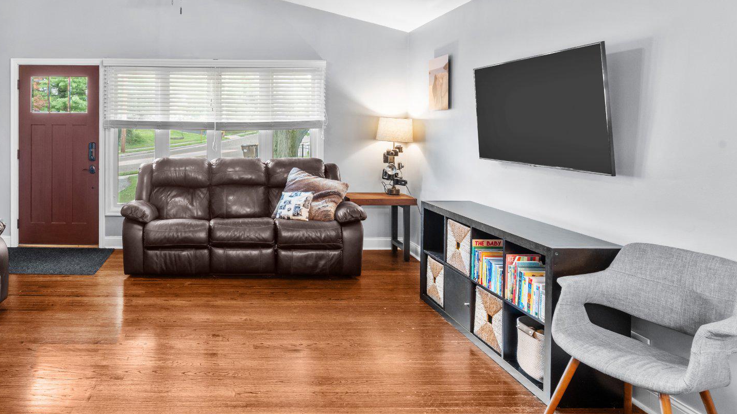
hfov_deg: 72.7
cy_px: 132
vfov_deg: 46.8
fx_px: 469
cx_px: 216
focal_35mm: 24
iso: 640
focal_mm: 16
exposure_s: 2
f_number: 10
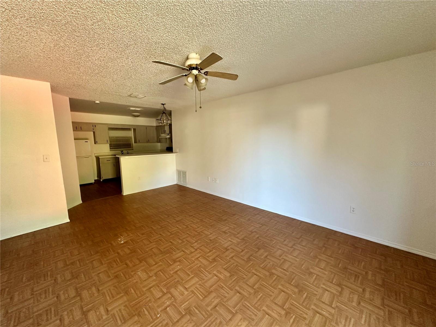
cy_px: 164
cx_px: 218
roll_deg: +0.6
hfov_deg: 102.1
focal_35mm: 14
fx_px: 176
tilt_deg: -8.1
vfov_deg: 85.7
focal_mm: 2.22
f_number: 2.2
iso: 320
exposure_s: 1/67
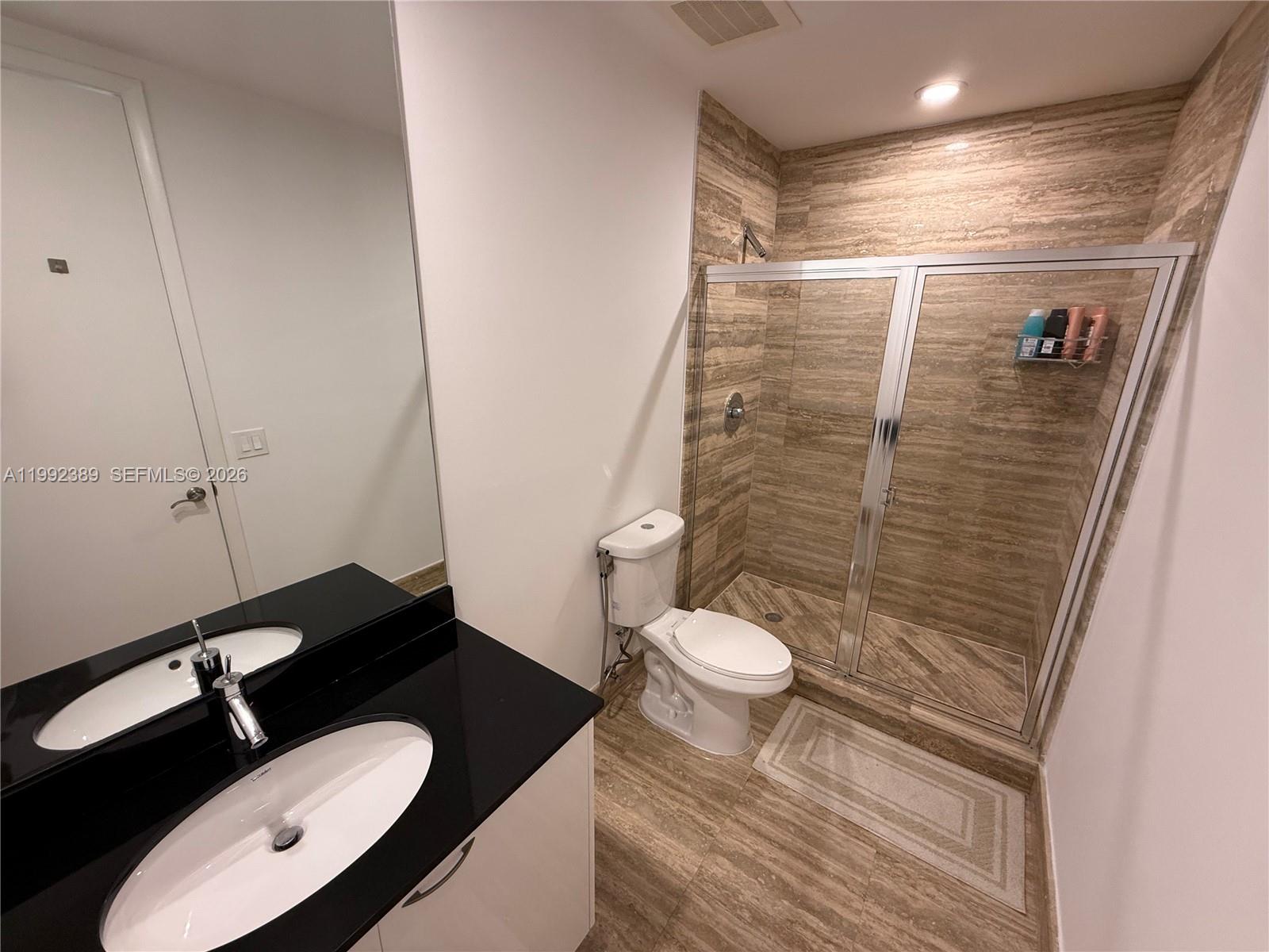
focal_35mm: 14
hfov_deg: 102.1
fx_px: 513
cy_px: 476
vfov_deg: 85.7
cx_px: 634
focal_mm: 2.22
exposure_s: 1/60
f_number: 2.2
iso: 200
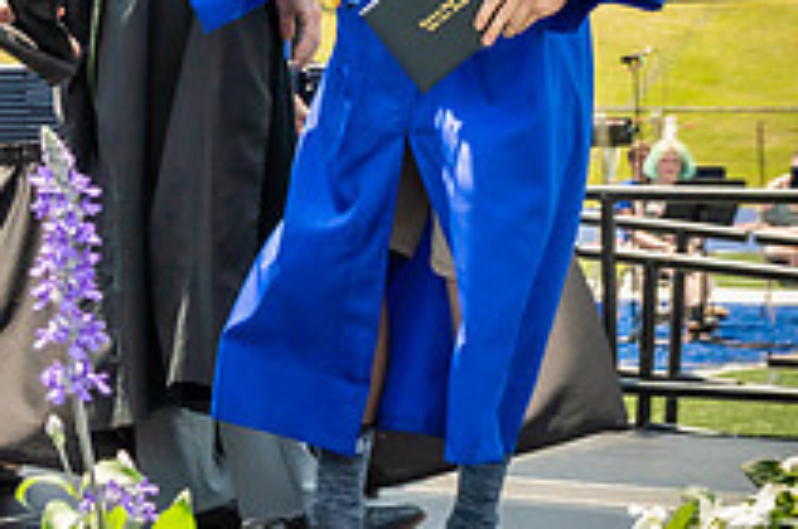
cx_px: -168
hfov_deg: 12.5
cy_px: 19
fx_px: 3541
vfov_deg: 8.5
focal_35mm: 160
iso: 200
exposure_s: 1/800
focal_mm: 36
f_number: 7.1
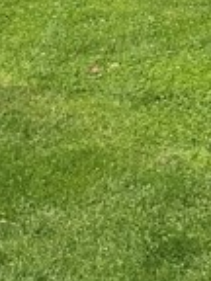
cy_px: -178
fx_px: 1390
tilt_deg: -6.0
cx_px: -20
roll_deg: +1.7
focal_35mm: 171
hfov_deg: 8.6
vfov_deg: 11.0
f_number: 1.78
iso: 80
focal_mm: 6.76
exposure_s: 1/2331
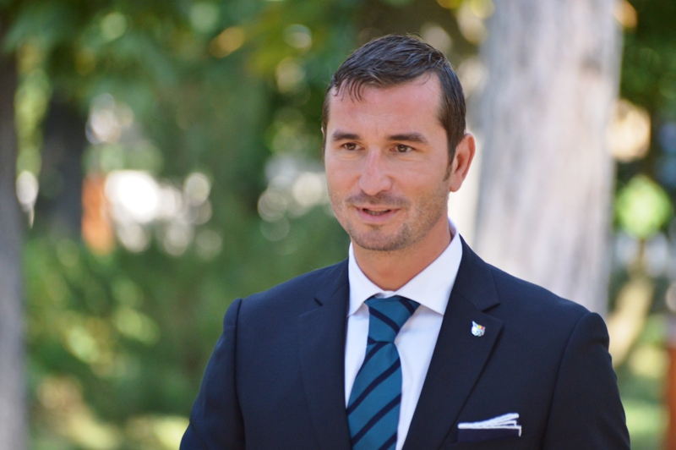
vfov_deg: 3.8
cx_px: 338
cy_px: 225
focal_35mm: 360
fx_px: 6754
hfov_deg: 5.7
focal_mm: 240
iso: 800
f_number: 5.3
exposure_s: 1/640
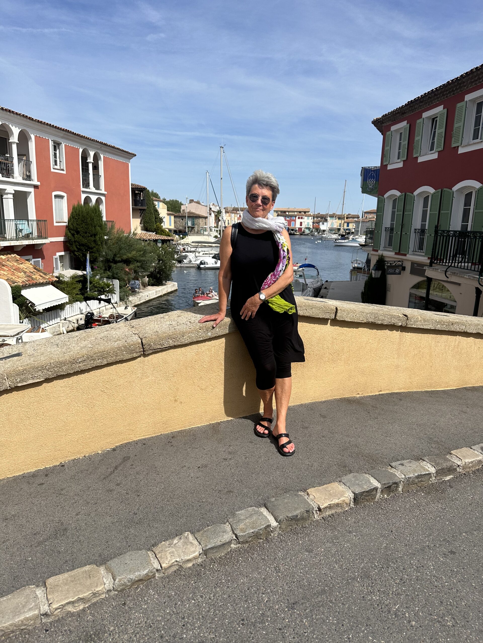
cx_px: 242
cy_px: 322
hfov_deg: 56.8
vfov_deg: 71.6
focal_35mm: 24
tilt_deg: -11.4
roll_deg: -2.2
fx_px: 446
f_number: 1.78
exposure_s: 1/7042
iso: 80
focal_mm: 6.86
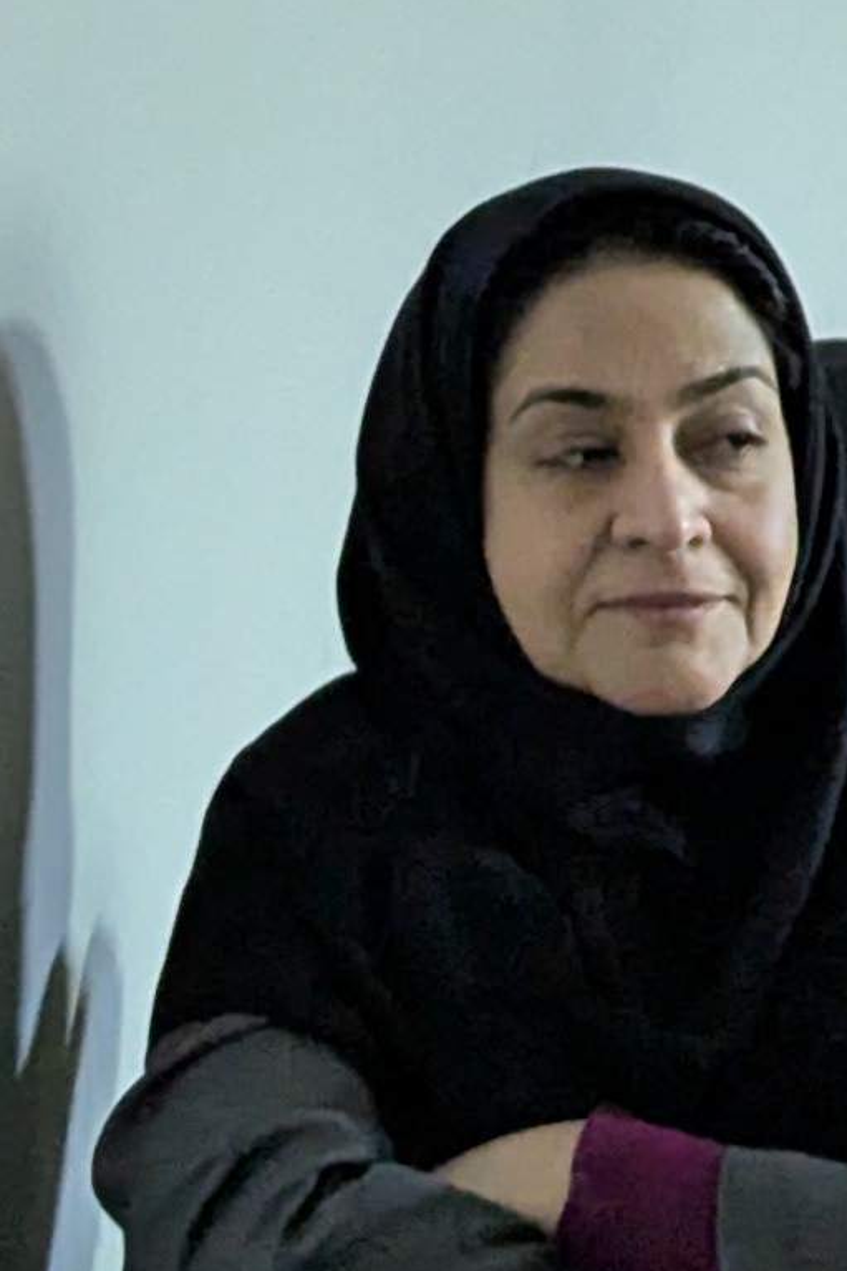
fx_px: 9391
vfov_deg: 7.7
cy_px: 257
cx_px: 1909
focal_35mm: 266
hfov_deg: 5.0
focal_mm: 6.81
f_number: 1.85
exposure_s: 1/20
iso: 619
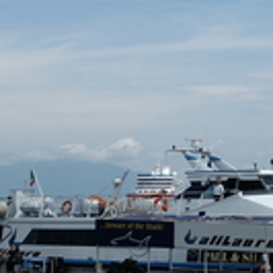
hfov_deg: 16.1
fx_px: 955
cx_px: 226
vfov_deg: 16.1
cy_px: 222
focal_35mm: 107
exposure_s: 1/1500
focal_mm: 28
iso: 100
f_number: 5.6
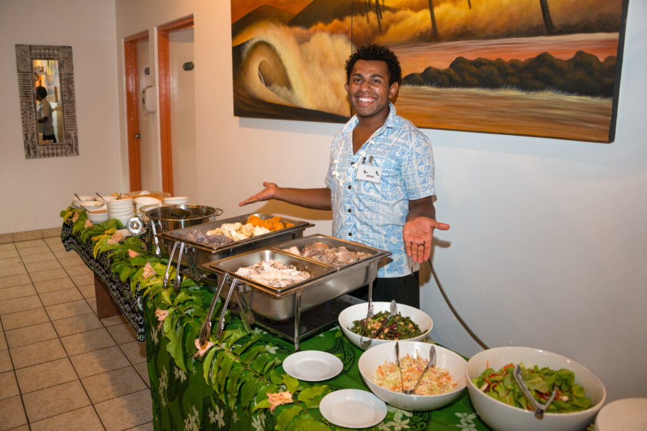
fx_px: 503
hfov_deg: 65.5
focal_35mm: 28
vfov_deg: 46.4
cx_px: 324
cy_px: 216
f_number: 3.5
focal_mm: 28
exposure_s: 1/13
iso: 400
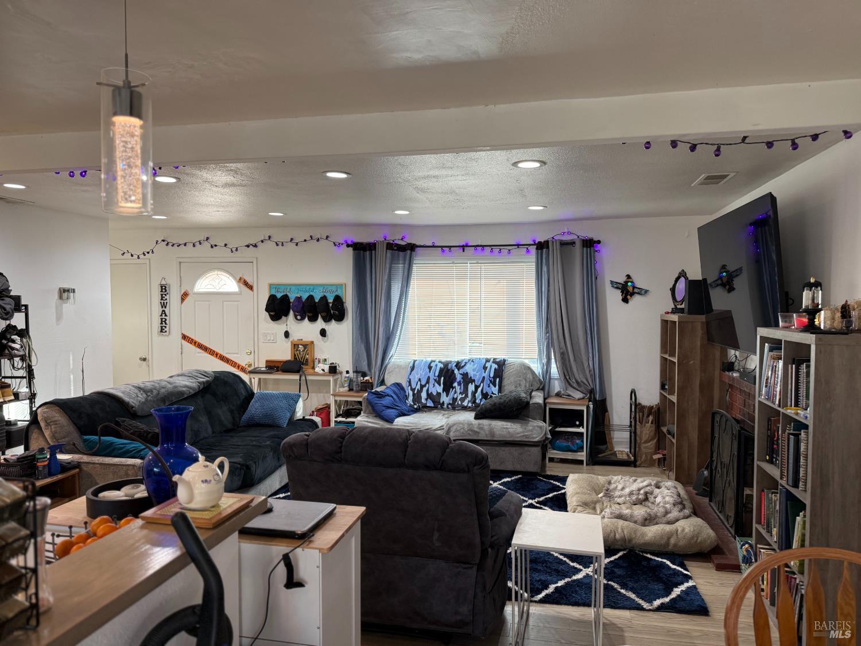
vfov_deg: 56.8
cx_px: 430
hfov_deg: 71.6
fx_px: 597
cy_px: 323
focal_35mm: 24
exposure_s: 1/120
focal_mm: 6.76
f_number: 1.78
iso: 200
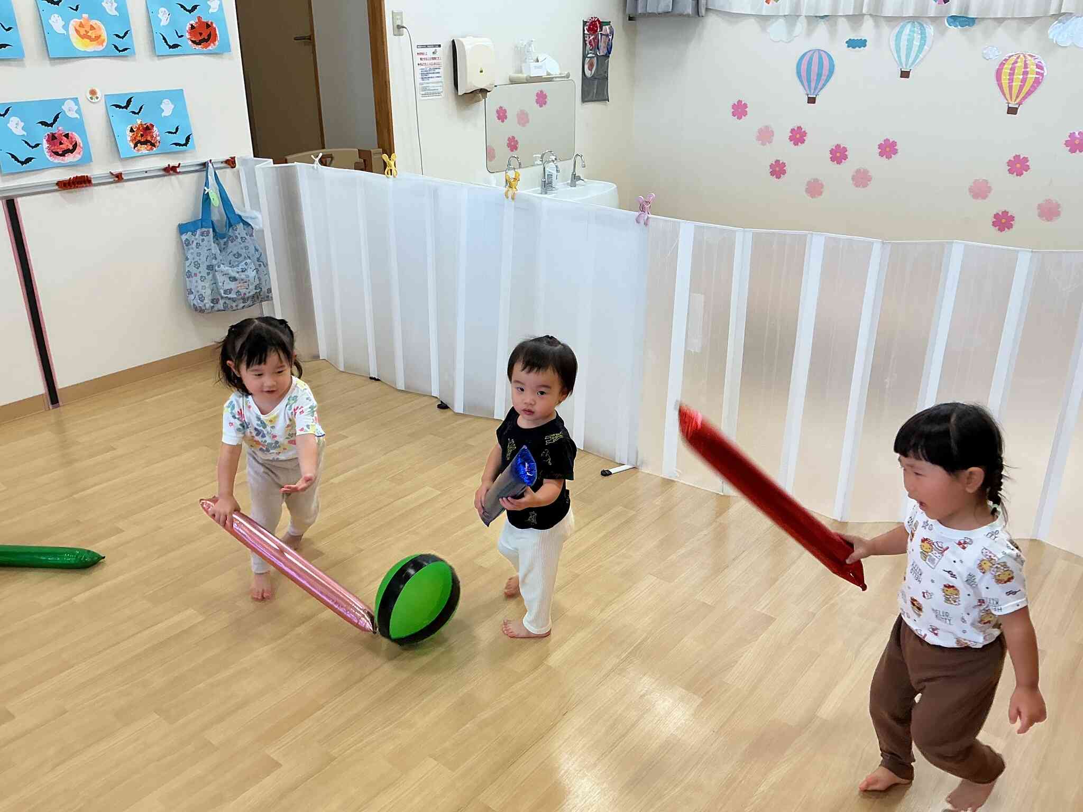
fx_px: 907
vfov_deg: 48.2
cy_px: 406
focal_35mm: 29
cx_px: 542
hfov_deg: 61.7
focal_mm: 3
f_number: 1.8
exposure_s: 1/120
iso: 32
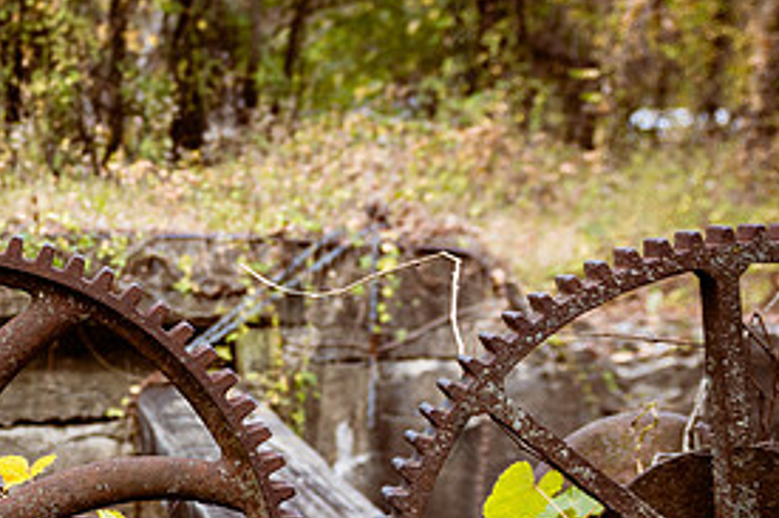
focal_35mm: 78
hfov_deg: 24.6
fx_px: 1687
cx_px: -37
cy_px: 367
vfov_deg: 17.4
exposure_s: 1/500
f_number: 2.8
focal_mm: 24
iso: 200
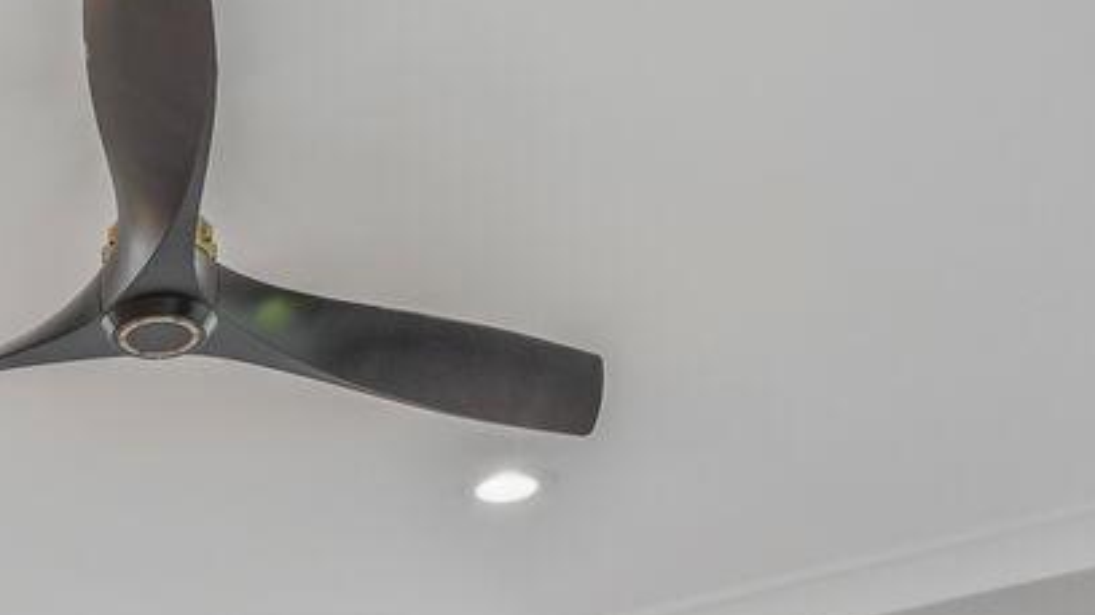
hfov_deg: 26.9
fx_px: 2125
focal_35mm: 73
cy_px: 1343
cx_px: -54
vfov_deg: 13.4
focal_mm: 16.5
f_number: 8
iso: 200
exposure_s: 1/4
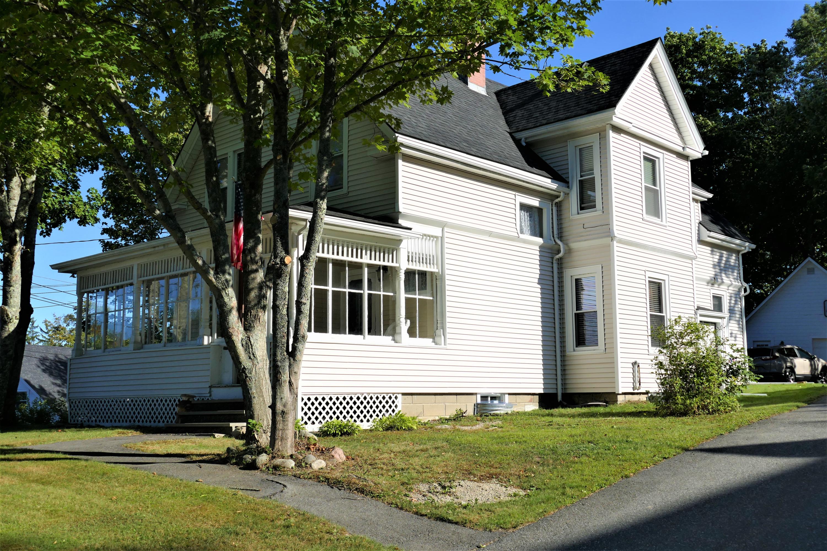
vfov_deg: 35.1
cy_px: 276
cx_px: 414
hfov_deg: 50.7
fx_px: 873
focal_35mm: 38
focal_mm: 13.97
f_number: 4.5
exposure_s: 1/1600
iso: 125
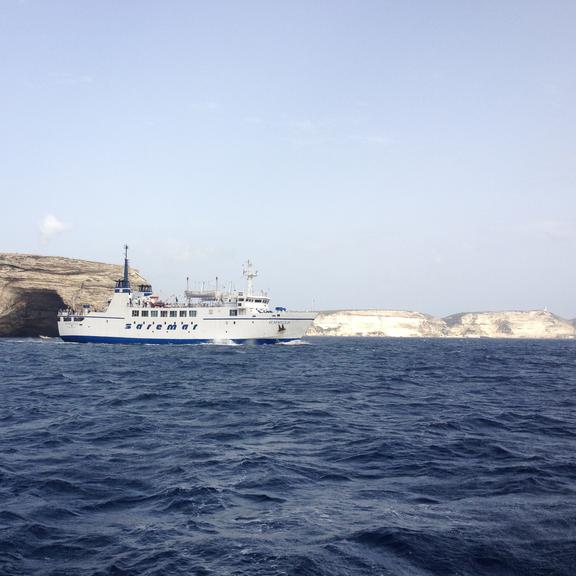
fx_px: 791
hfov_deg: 39.9
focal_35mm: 42
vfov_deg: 40.0
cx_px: 234
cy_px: 286
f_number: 2.4
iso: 64
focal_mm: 4.28
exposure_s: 1/1416
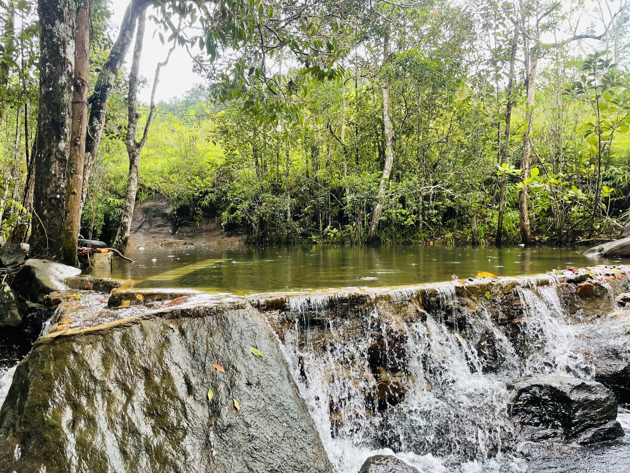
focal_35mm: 26
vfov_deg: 53.1
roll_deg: +1.1
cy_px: 236
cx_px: 315
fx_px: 473
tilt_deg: +0.2
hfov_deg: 67.3
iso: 40
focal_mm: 4.2
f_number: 1.6
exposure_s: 1/121
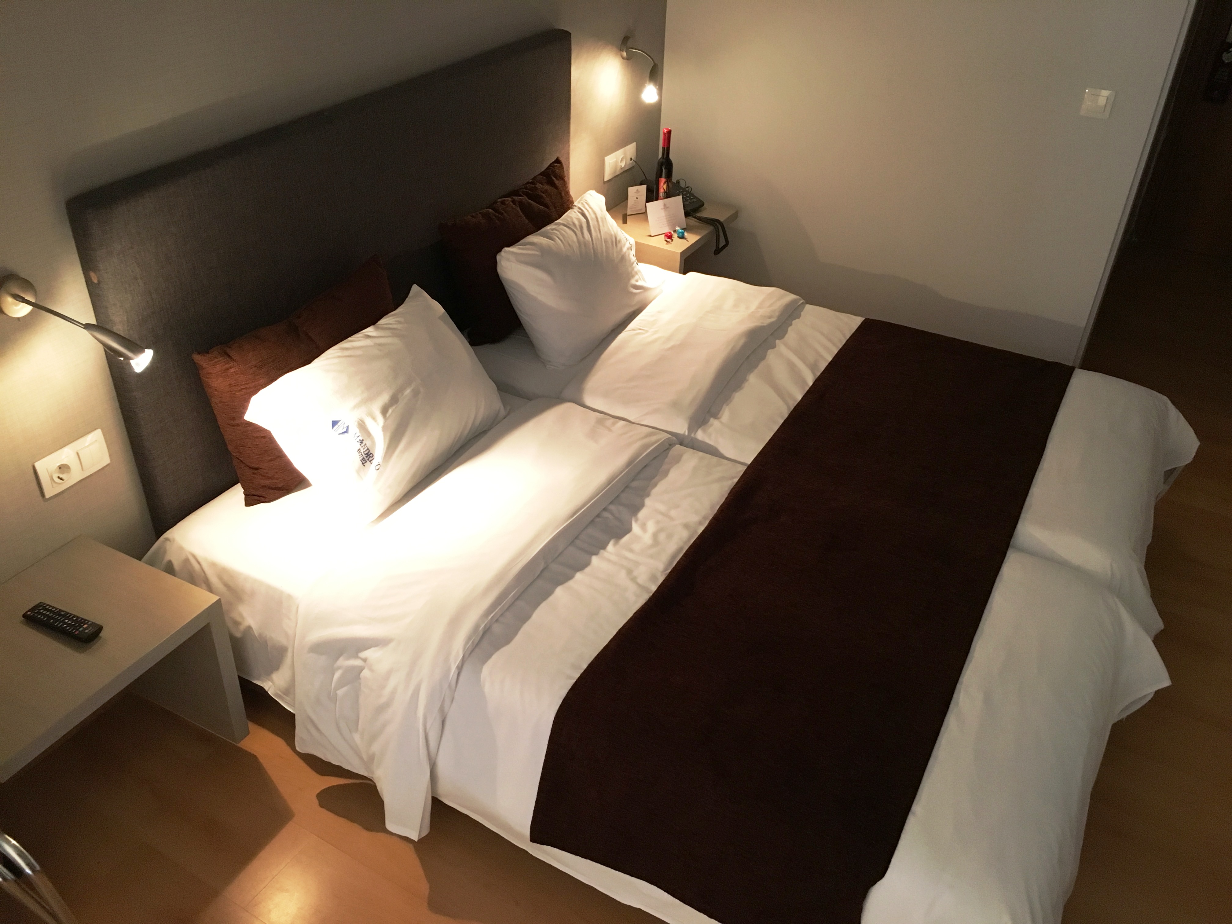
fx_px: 1032
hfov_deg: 61.7
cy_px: 462
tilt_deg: -33.8
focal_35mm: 29
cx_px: 616
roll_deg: -1.4
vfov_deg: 48.2
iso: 250
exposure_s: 1/33
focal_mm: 4.15
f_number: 2.2
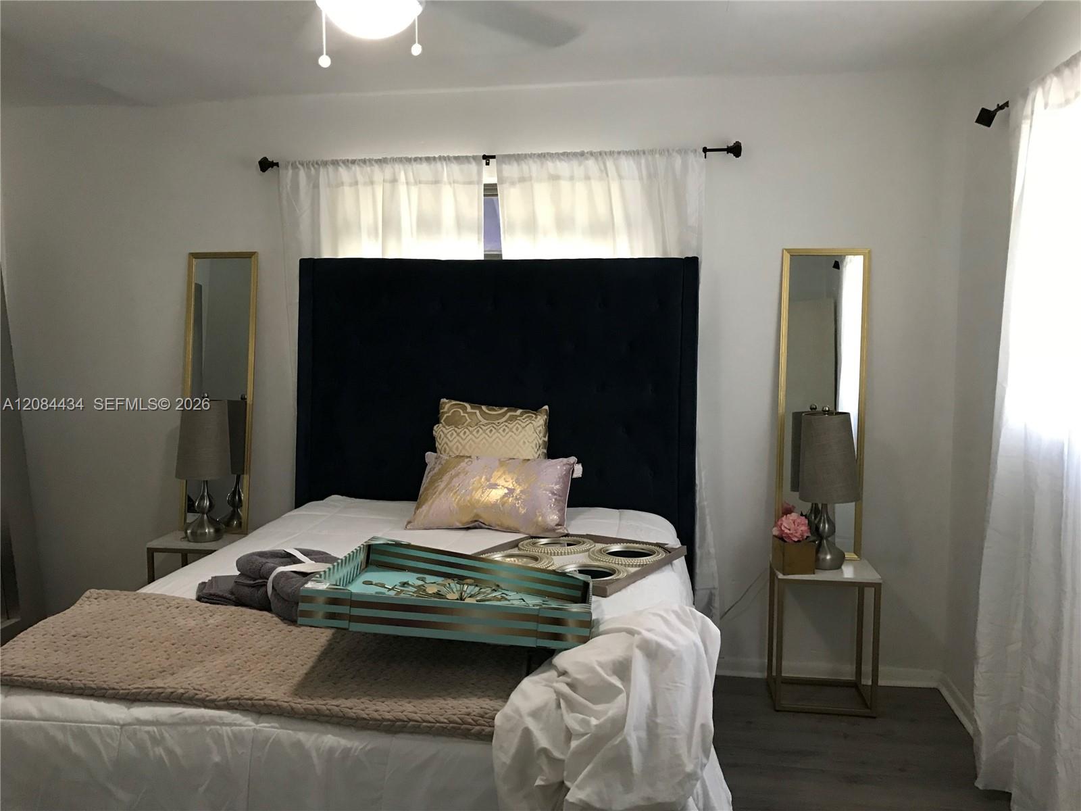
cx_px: 540
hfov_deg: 63.4
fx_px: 874
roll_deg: -0.4
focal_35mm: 28
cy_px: 406
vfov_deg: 49.7
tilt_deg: -4.6
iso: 80
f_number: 1.8
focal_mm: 3.99
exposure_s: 1/15
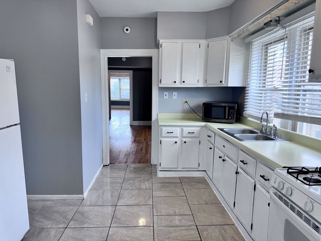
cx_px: 160
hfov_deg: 71.6
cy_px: 120
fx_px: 223
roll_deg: -0.8
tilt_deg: -8.8
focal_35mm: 24
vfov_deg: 56.8
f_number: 1.78
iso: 80
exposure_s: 1/120
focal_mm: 6.76
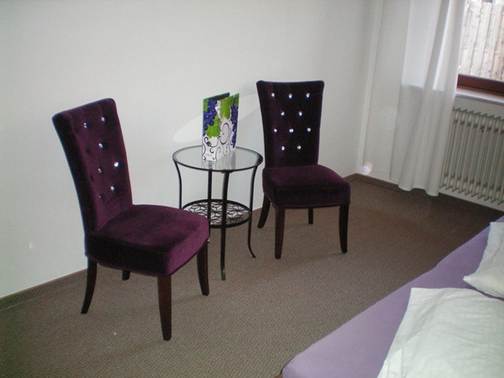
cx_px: 252
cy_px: 189
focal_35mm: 38
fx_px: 553
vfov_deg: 37.7
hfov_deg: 49.0
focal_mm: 6.3
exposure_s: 1/60
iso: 200
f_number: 3.1
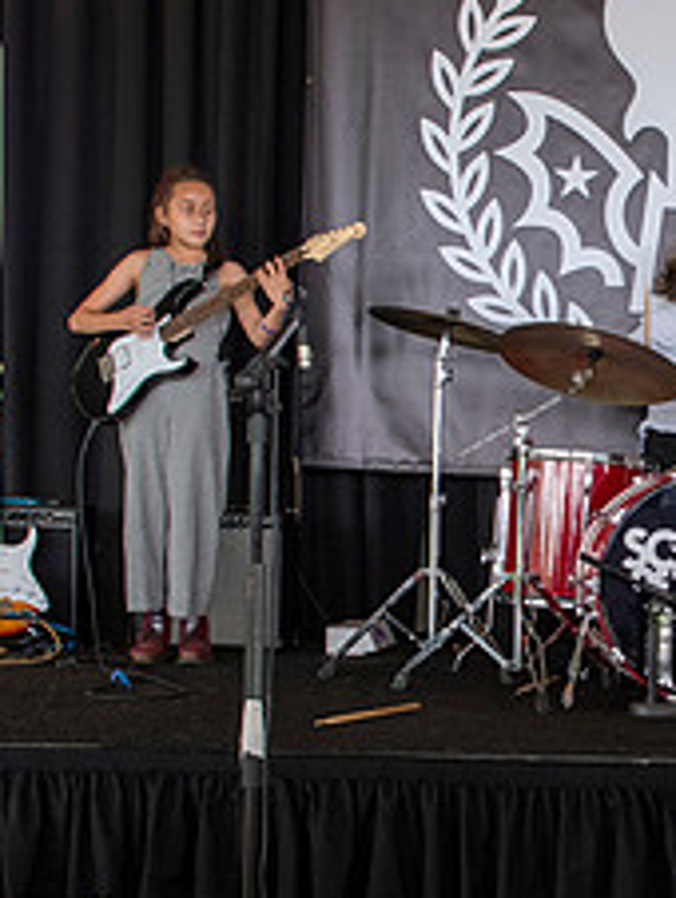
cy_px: 499
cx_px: 728
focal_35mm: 74
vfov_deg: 26.3
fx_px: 1923
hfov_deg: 19.2
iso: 800
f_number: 5.6
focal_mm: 20
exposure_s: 1/60
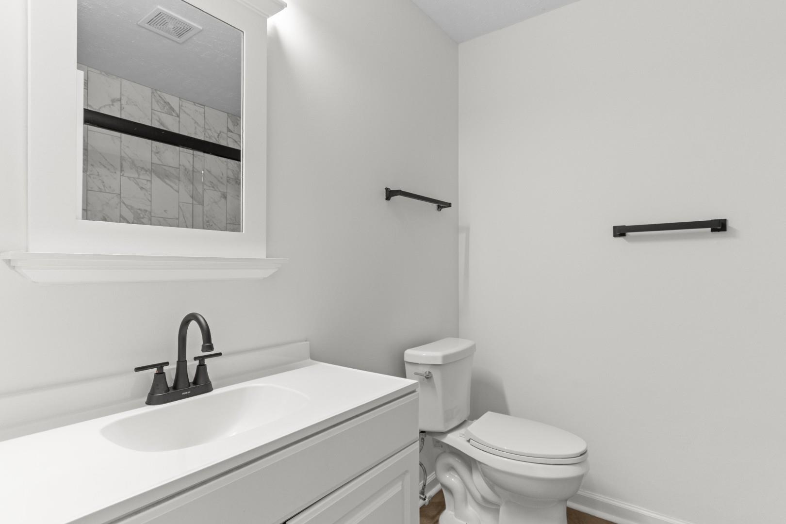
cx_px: 393
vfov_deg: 67.4
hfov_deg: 90.0
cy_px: 262
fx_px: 393
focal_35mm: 18
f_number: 4.8
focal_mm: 12
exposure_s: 1/3
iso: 100
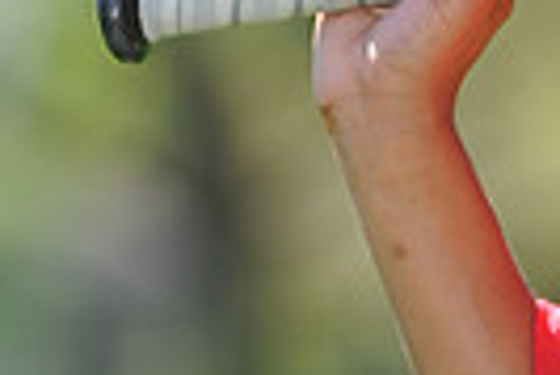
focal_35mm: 870
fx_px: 13548
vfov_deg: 1.6
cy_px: -135
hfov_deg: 2.4
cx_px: 964
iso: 200
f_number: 4.5
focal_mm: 200
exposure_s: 1/500
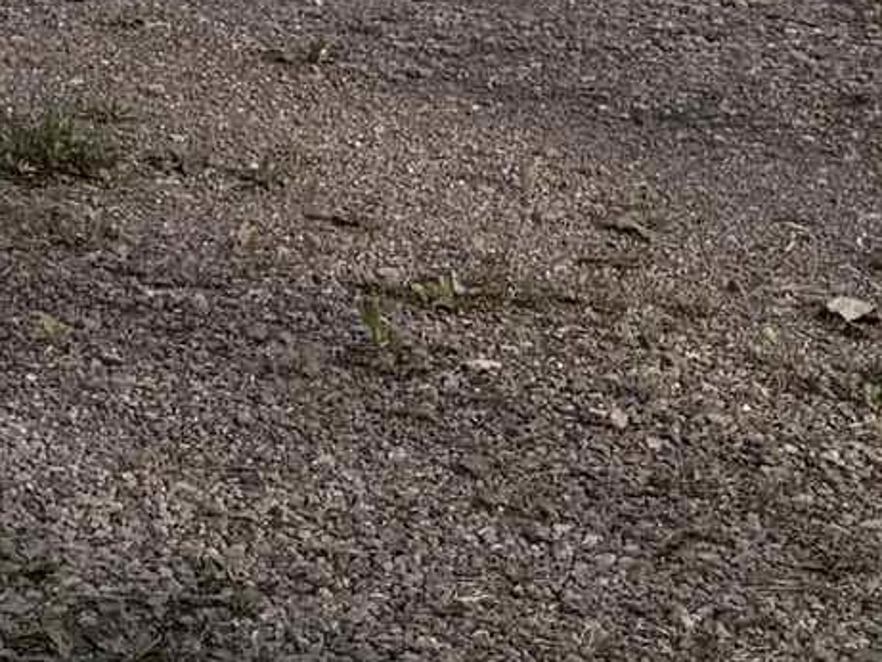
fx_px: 4078
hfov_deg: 11.9
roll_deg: -0.3
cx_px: -385
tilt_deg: +0.2
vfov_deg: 8.5
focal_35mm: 160
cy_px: -943
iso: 80
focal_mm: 6.76
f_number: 1.78
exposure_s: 1/4405
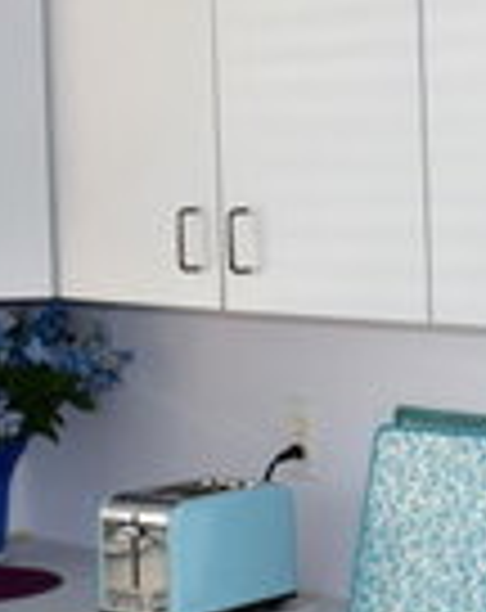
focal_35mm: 115
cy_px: 238
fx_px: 2071
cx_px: 621
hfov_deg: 13.0
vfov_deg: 16.8
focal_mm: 23
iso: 320
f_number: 3.8
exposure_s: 1/60
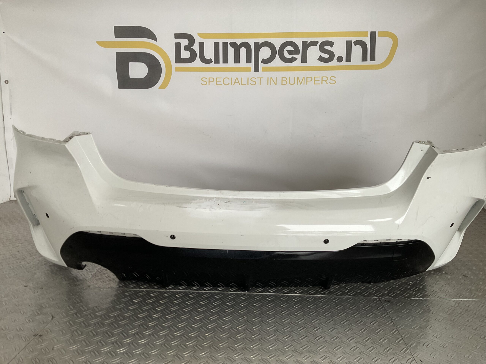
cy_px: 182
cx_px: 243
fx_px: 407
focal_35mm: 29
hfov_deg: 61.7
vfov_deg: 48.2
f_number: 1.8
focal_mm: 3
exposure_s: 1/100
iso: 50
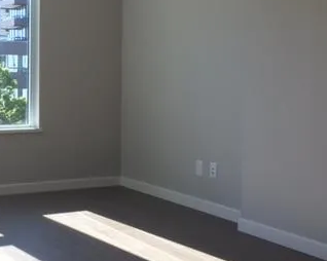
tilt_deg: -1.8
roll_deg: +0.6
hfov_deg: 31.9
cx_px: 50
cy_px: 96
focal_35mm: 57
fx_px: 551
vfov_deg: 26.6
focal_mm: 4.15
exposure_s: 1/202
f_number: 2.2
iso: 32
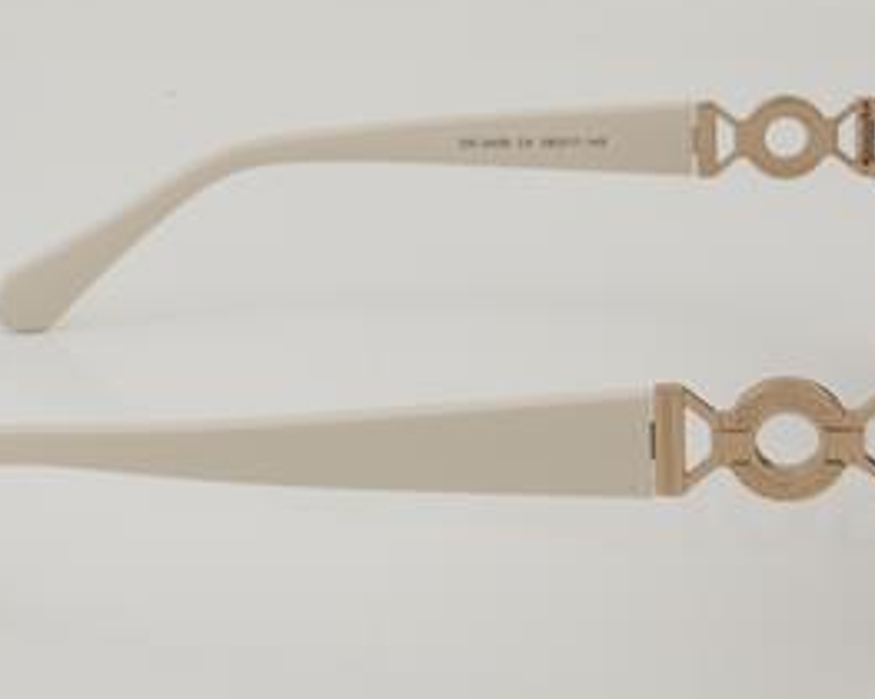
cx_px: 416
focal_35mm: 107
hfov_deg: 18.0
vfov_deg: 14.4
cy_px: 343
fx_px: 2769
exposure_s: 1/3
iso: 100
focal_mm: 50
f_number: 32
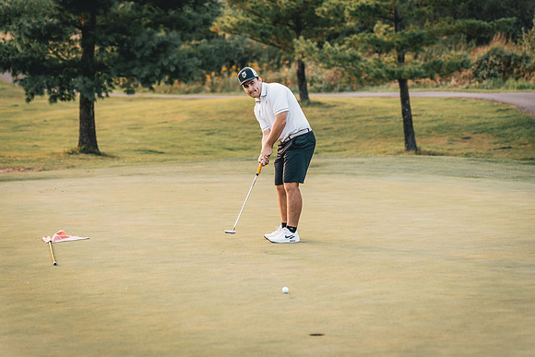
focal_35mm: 133
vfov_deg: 10.3
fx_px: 1976
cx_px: 275
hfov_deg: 15.4
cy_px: 156
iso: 400
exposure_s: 1/1250
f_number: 2.8
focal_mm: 106
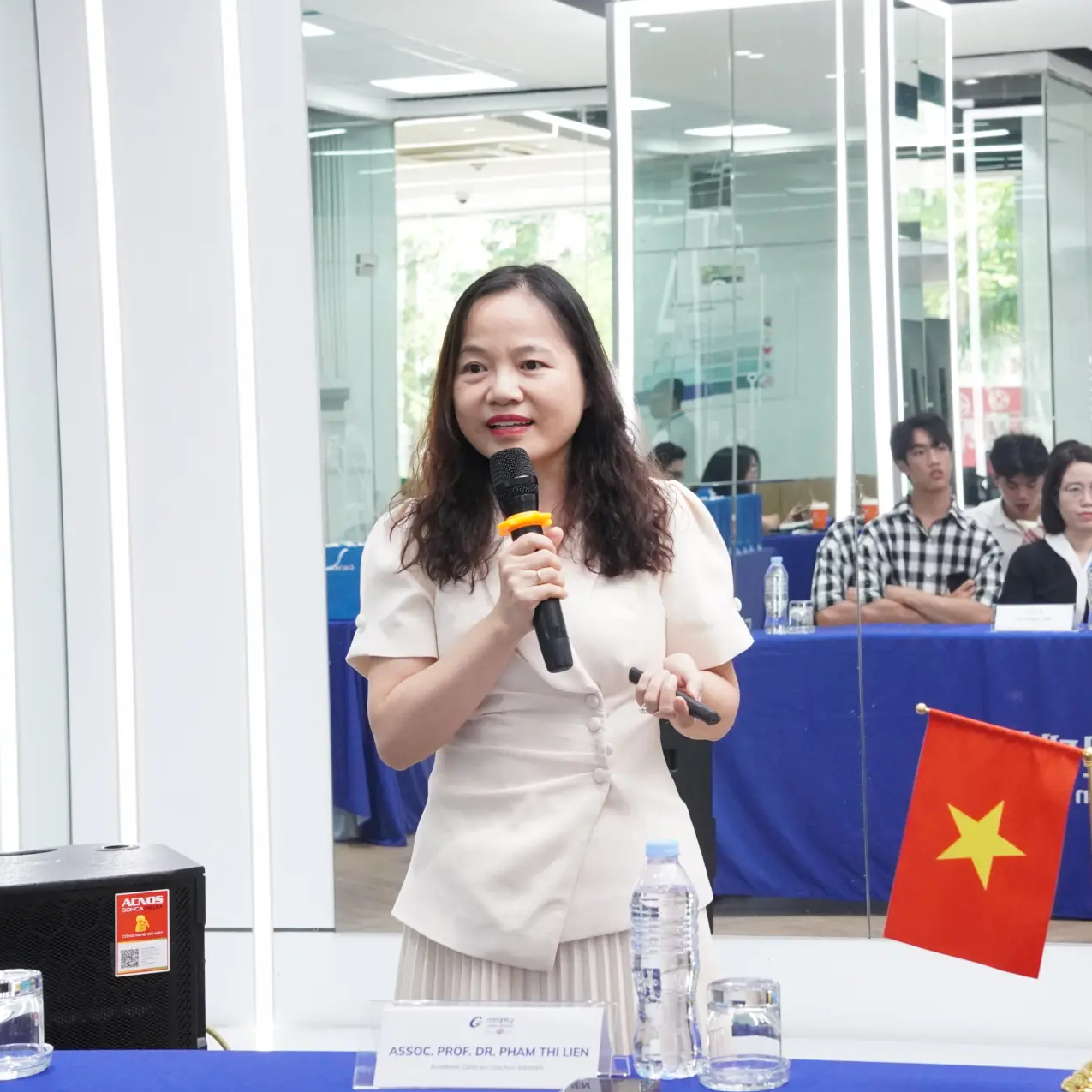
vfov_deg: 18.1
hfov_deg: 18.1
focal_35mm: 96
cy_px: 546
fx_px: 3426
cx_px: 665
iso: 4000
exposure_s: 1/250
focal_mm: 50
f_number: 7.1
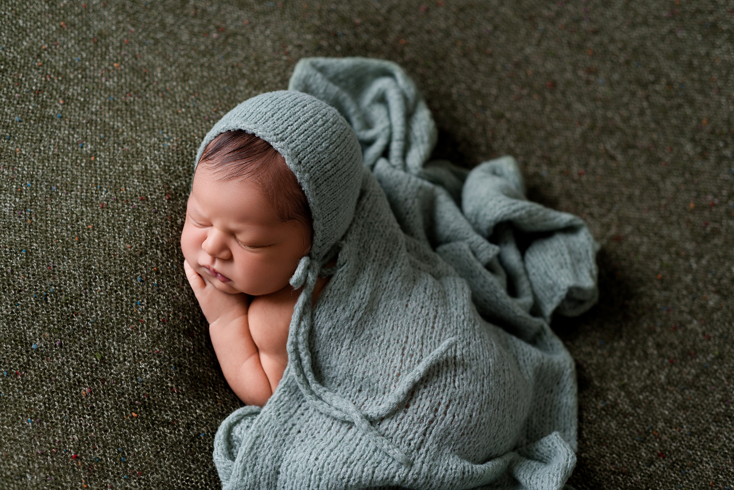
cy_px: 245
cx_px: 367
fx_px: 1020
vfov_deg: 27.0
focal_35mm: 50
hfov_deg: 39.6
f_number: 3.5
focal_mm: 50
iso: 80
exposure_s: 1/160
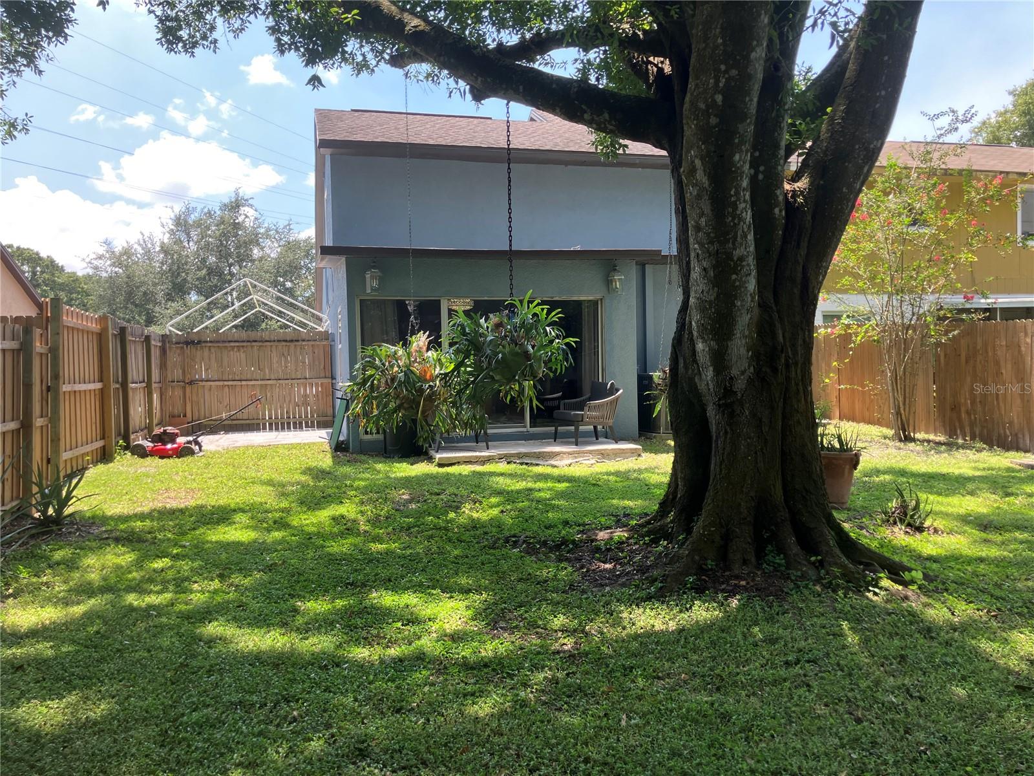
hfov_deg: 63.4
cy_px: 388
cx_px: 517
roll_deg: +1.4
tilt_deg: -1.1
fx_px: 836
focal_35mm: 28
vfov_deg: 49.7
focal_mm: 3.99
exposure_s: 1/273
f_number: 1.8
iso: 32
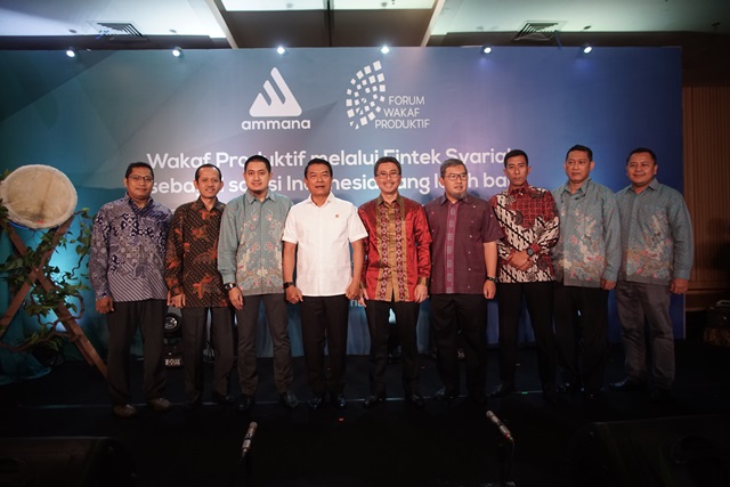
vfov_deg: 53.2
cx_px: 365
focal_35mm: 24
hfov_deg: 73.7
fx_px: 487
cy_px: 244
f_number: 2
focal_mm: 24
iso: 1250
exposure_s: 1/400
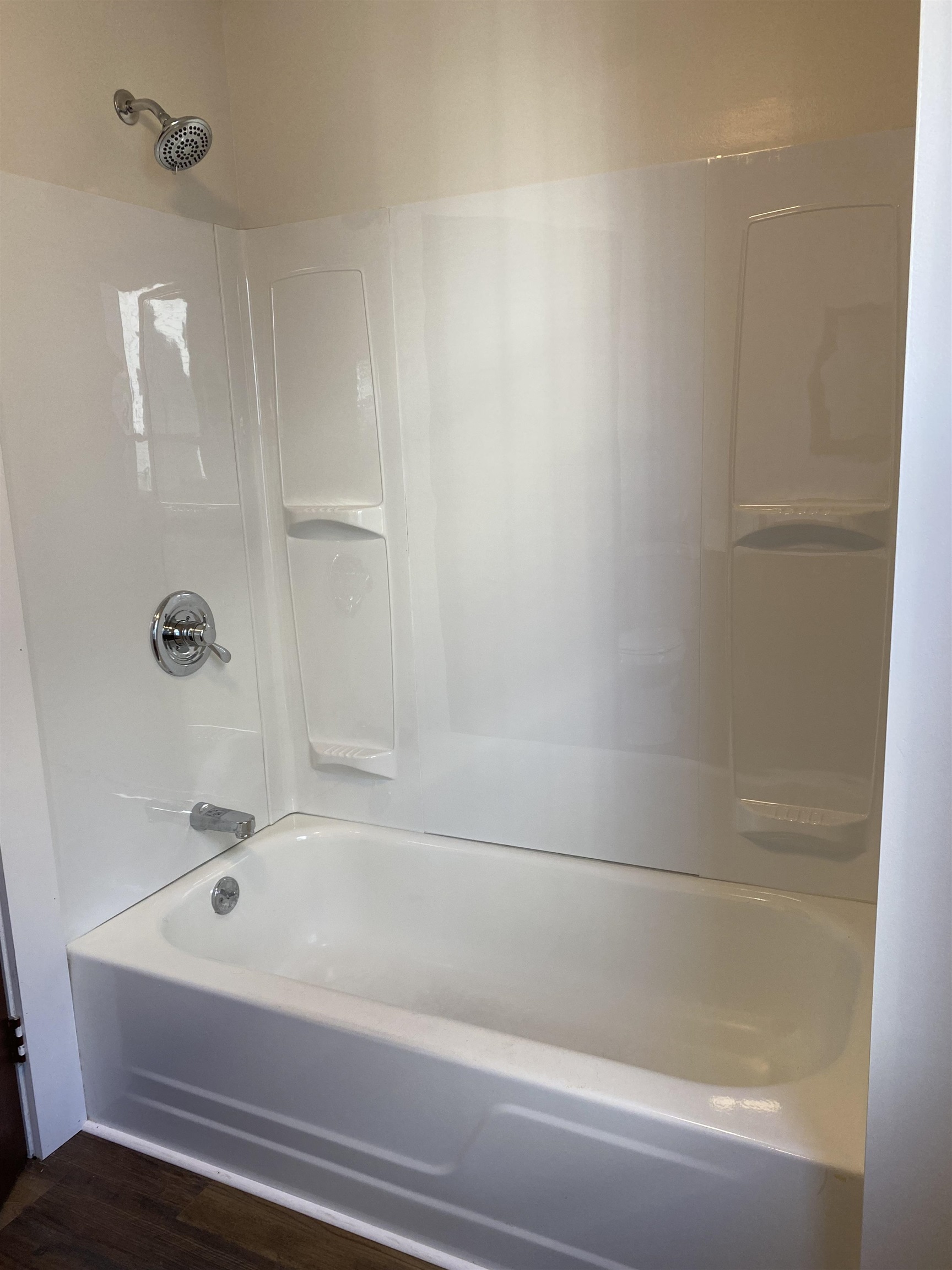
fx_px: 953
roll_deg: +2.6
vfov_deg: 67.3
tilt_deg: -12.1
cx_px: 476
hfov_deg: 53.1
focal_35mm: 26
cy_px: 635
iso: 125
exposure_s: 1/120
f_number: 1.8
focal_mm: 4.25
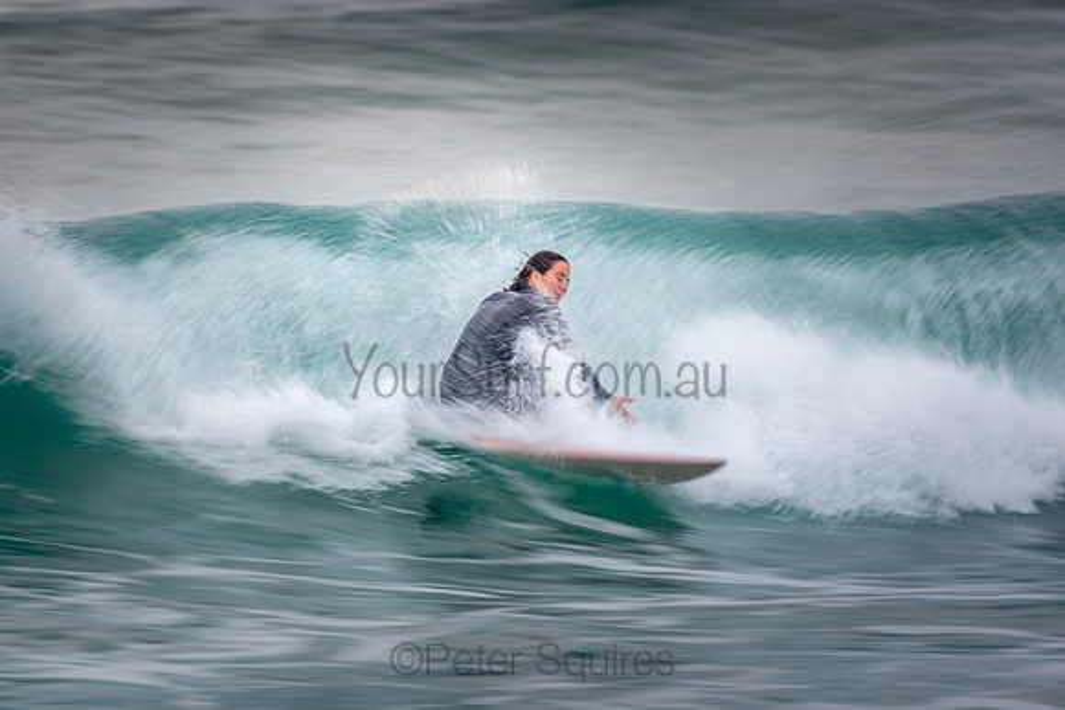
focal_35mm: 750
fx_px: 22192
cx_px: 532
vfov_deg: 1.8
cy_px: 355
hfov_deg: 2.7
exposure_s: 1/40
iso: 200
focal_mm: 500
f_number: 5.6
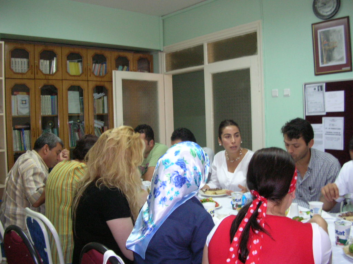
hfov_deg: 52.6
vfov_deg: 40.7
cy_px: 132
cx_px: 176
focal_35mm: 35
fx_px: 357
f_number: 2.8
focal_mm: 5.8
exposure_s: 1/20.6
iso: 200
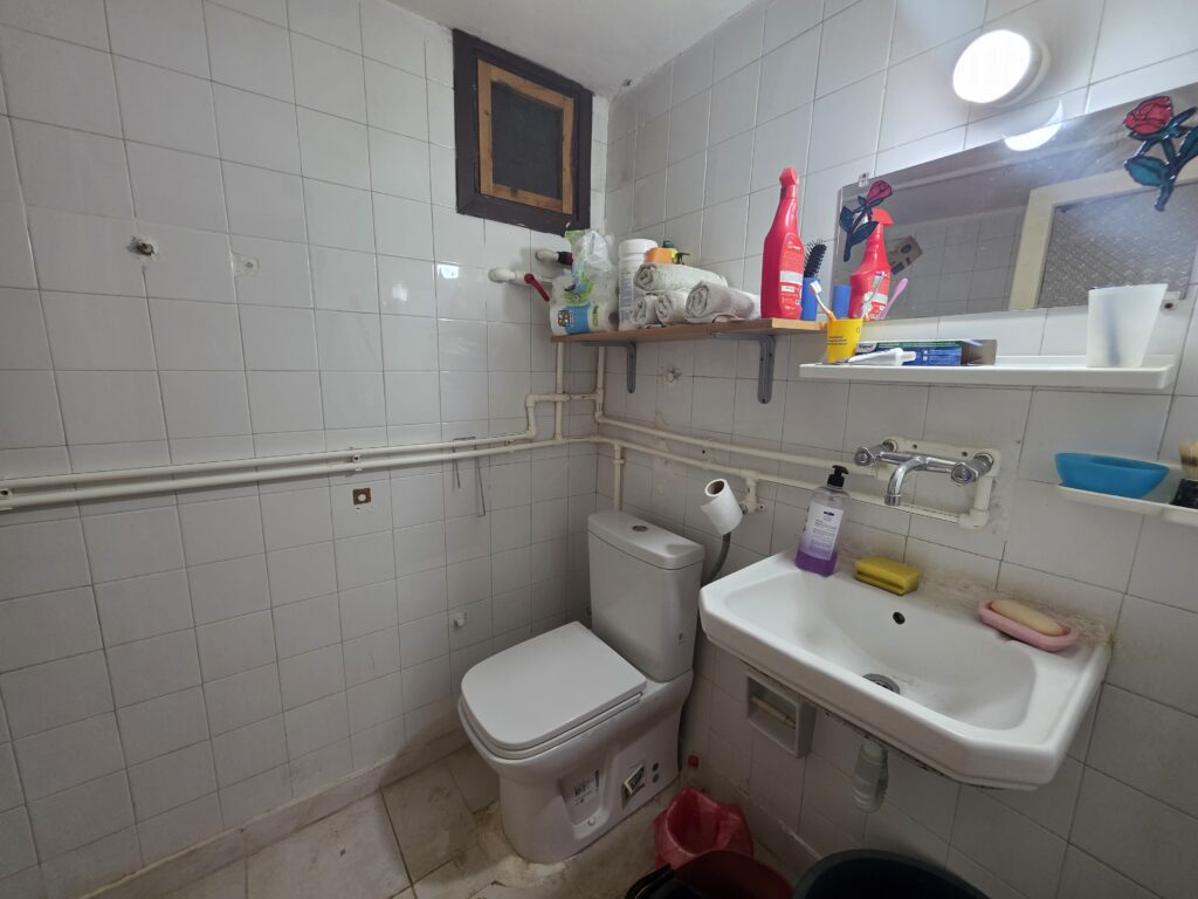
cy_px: 450
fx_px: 450
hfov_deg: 106.2
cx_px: 599
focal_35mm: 13
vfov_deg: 89.9
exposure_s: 1/100
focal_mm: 2.2
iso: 160
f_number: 1.9
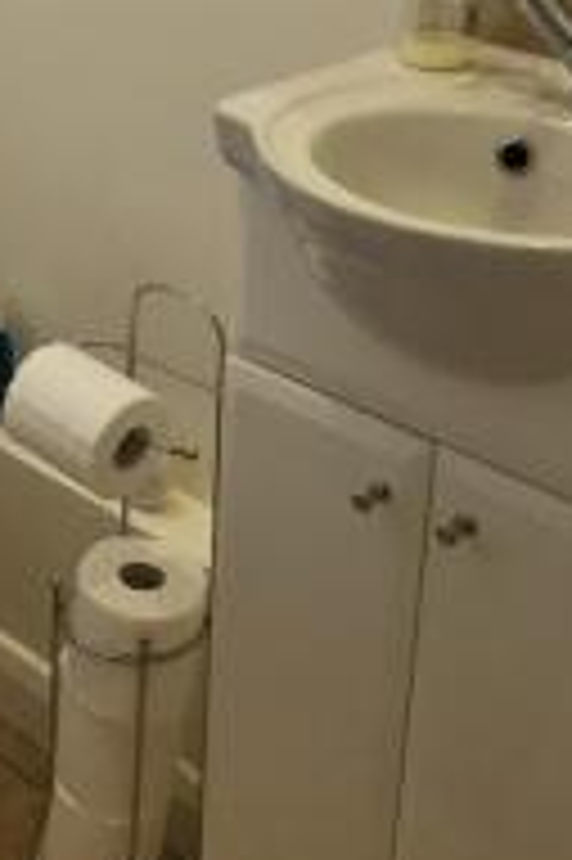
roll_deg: +0.4
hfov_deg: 19.3
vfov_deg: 28.7
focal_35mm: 69
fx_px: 1647
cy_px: 182
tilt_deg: -23.1
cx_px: 41
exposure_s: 1/33
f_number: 2.2
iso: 50
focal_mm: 4.15
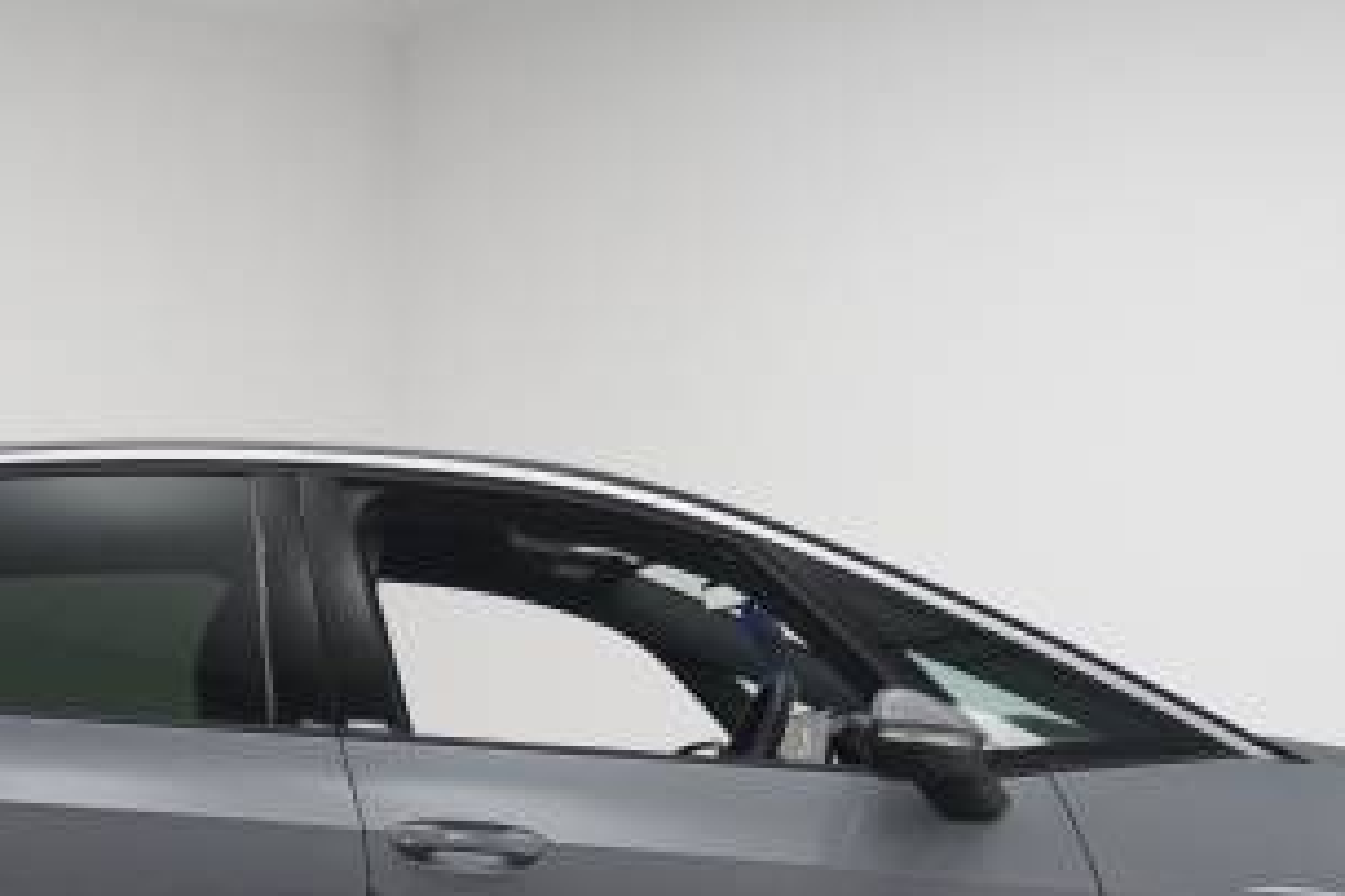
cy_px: 892
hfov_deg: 23.0
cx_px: 454
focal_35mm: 88
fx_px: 3286
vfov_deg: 15.2
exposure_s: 1/200
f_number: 4.5
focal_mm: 28
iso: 2000
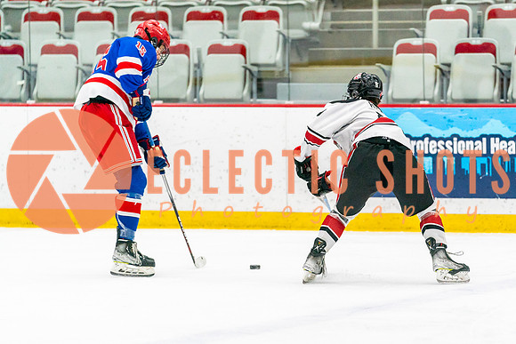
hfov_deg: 7.7
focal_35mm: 267
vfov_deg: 5.2
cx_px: 329
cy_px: 224
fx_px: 3824
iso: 3200
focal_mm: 192
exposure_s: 1/1250
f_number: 2.8
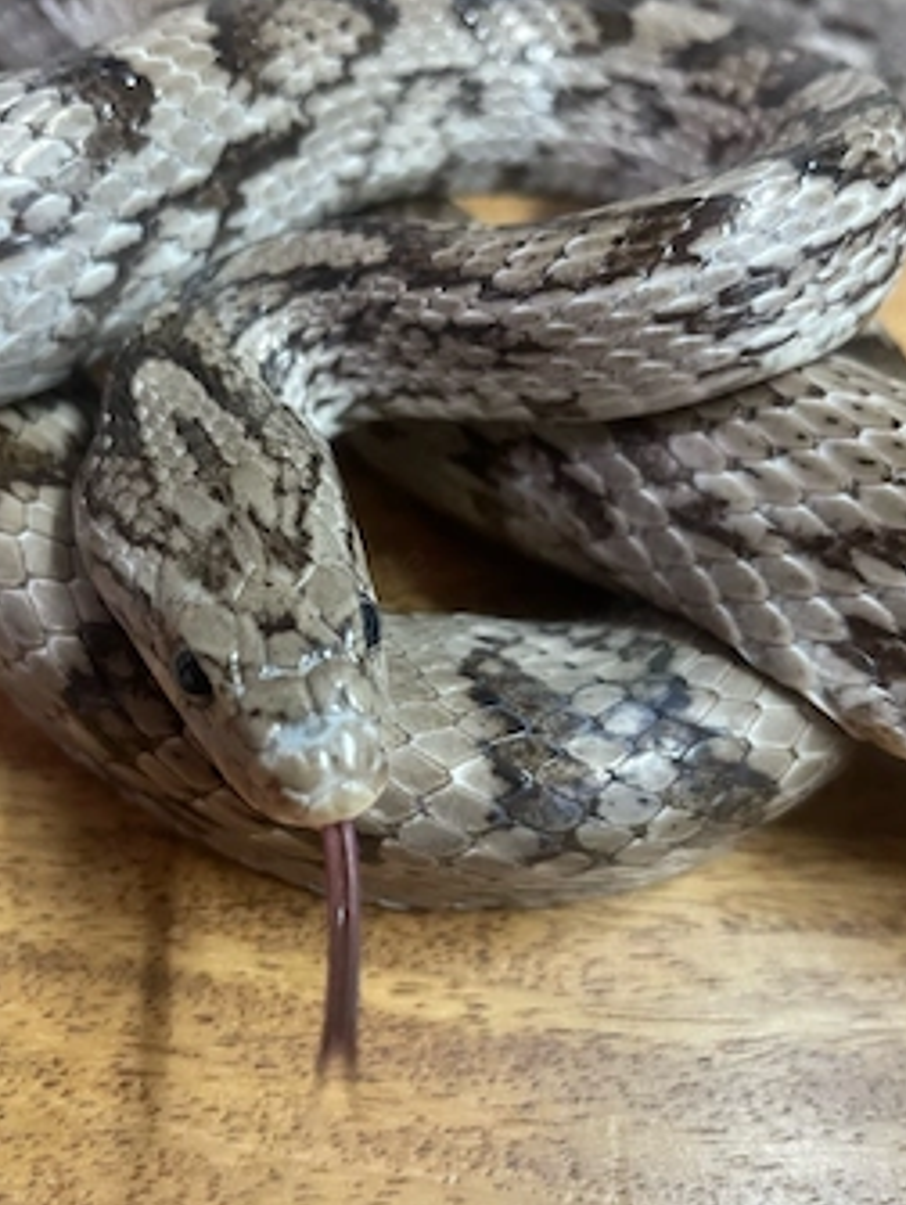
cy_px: 665
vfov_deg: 58.2
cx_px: 403
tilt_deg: -53.8
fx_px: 1080
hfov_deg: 45.4
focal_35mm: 31
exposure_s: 1/33
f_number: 1.6
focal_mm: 4.2
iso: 400
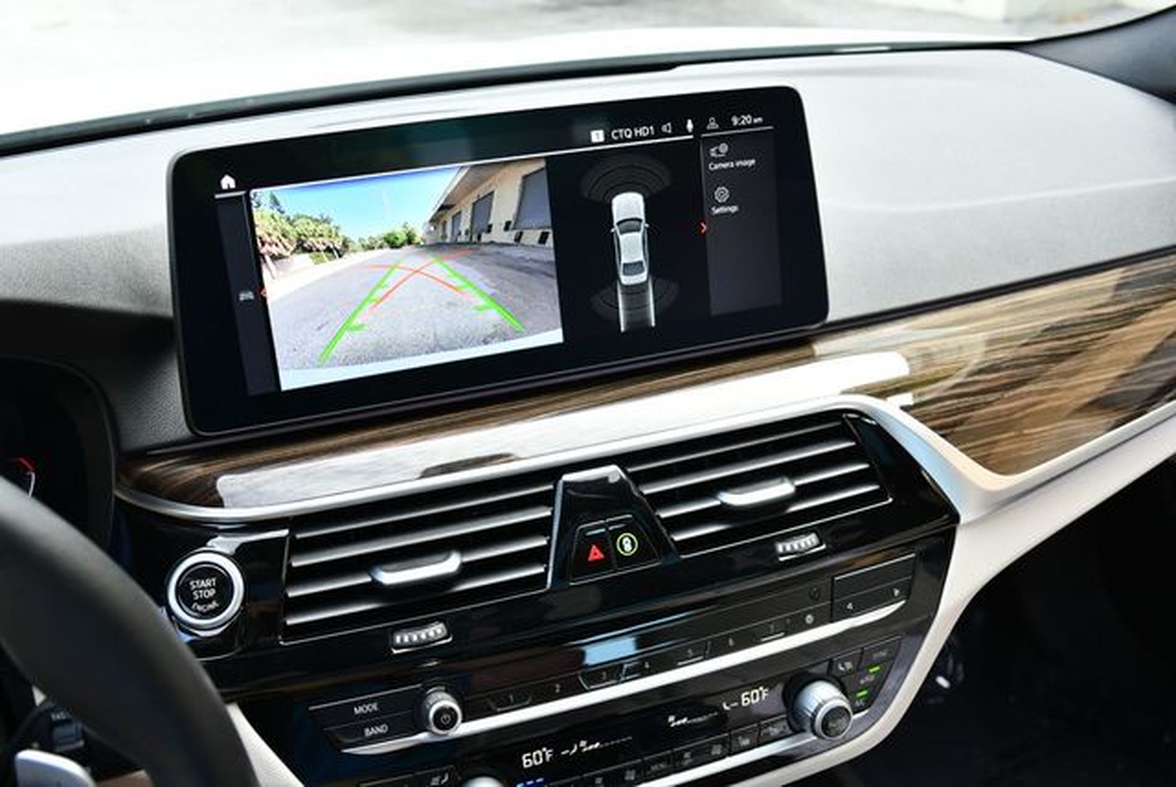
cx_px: 588
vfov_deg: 36.9
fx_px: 1177
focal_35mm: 36
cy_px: 394
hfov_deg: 53.1
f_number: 3.5
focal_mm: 18
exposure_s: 1/250
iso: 500
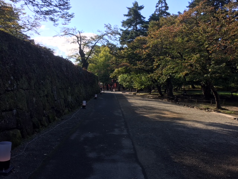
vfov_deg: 48.2
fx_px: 199
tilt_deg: -2.2
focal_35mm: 29
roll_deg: -1.1
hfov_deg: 61.7
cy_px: 90
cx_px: 119
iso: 25
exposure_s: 1/381
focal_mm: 4.15
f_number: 2.2
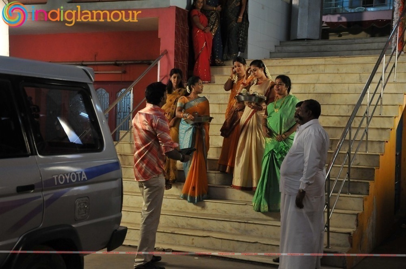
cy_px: 134
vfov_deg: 22.6
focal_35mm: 60
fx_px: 676
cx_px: 203
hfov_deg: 33.4
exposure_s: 1/80
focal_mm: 40
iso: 800
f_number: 4.5
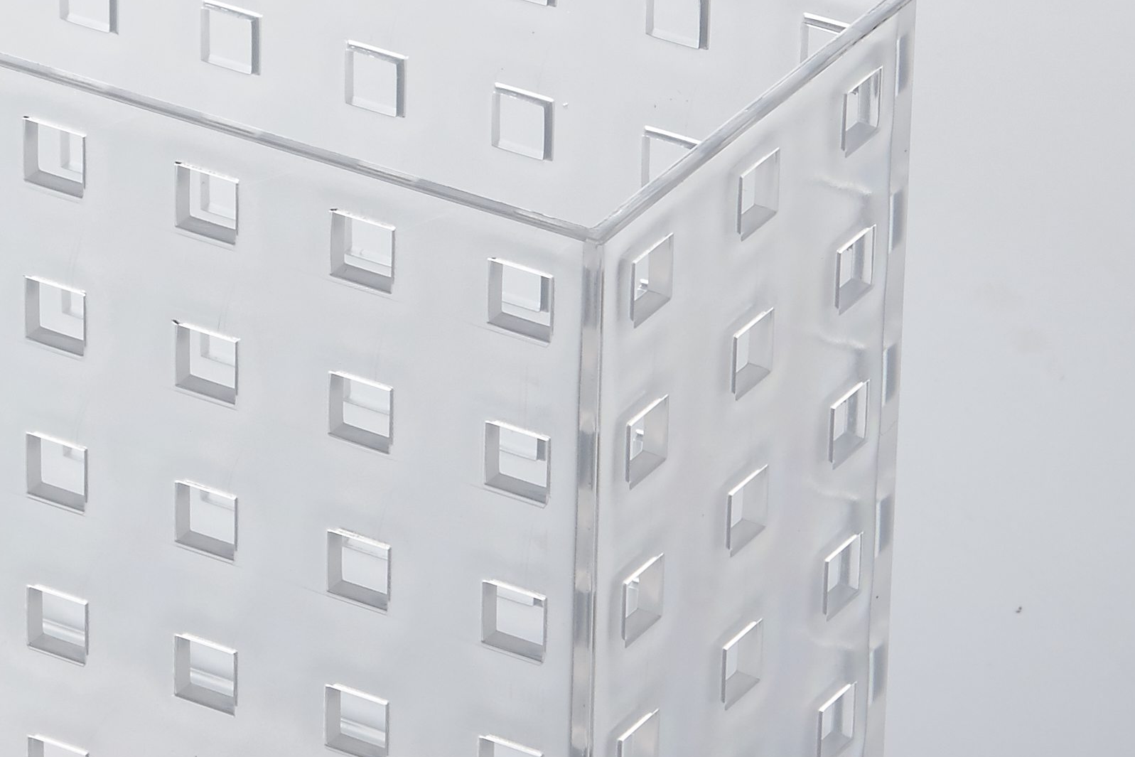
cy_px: 185
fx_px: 9080
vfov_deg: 4.8
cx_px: -252
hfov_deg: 7.1
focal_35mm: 288
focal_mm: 52
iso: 125
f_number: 11
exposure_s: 1/125
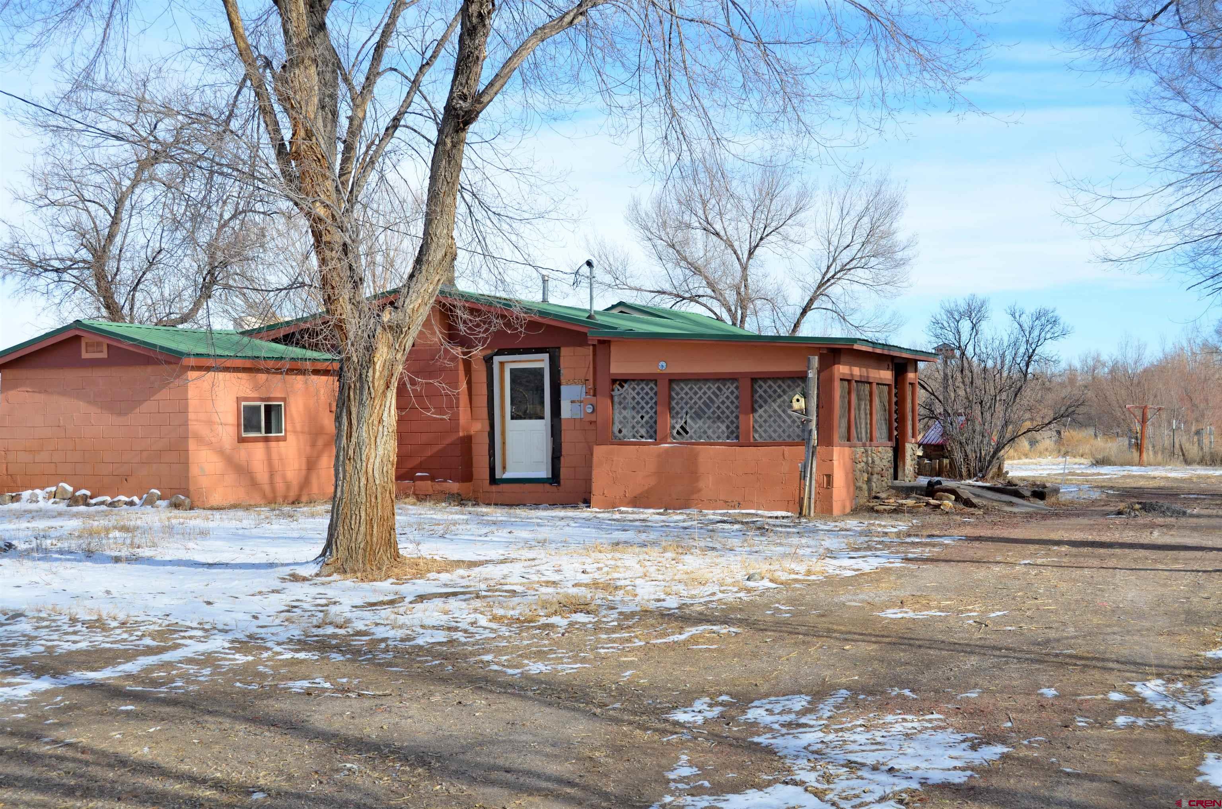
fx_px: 1626
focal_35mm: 48
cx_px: 611
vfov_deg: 27.9
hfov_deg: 41.2
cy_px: 404
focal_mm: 32
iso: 100
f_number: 8
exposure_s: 1/250
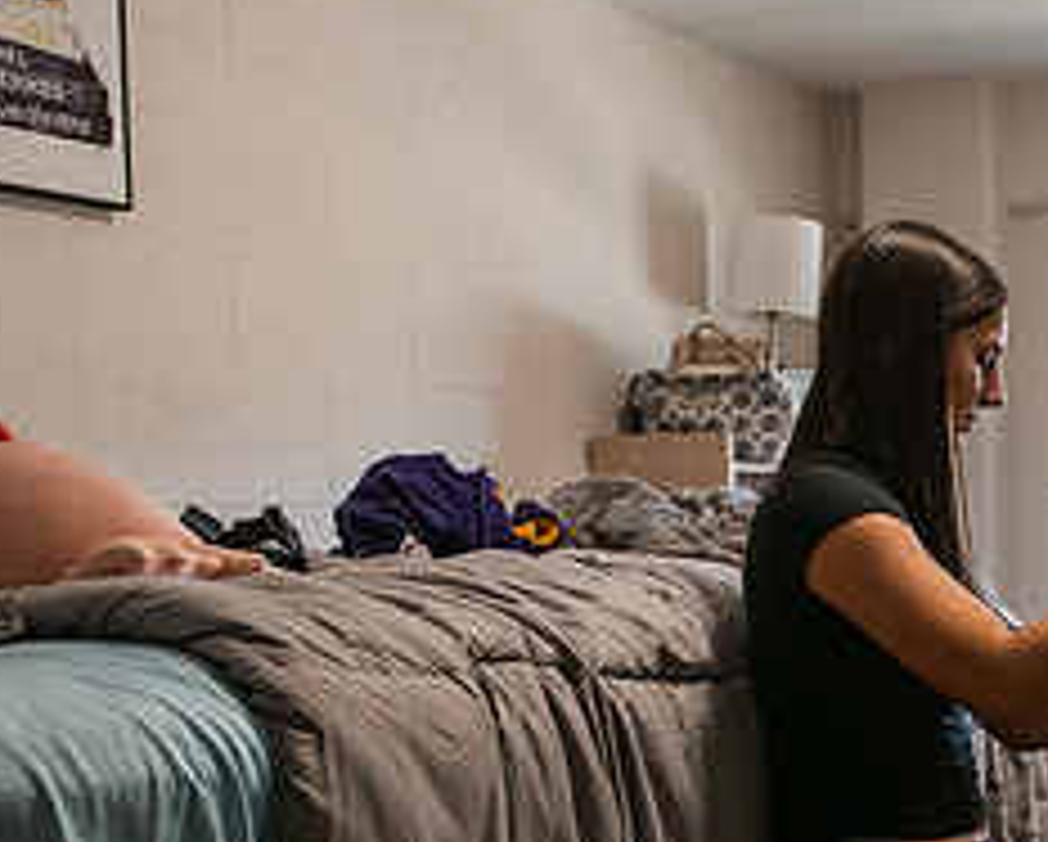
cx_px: 945
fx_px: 1739
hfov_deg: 31.9
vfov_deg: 26.8
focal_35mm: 56
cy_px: 628
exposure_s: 1/200
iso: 1600
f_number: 3.5
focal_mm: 24
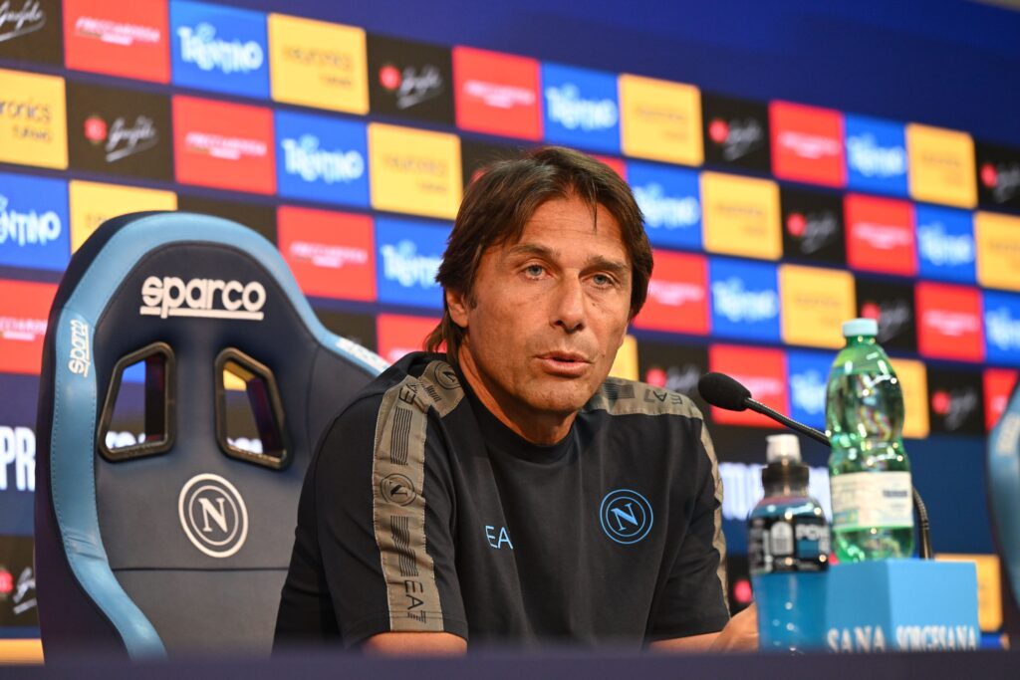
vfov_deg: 9.5
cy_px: 340
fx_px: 4109
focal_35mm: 145
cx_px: 510
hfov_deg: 14.2
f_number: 4
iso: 3200
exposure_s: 1/250
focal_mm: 145
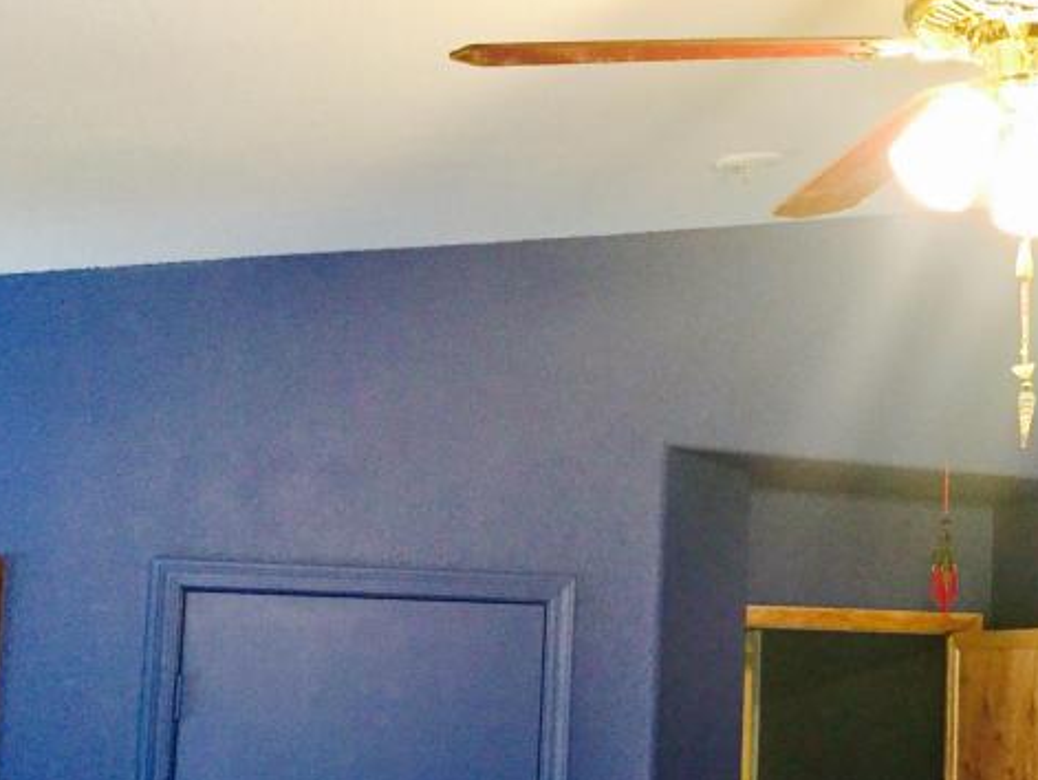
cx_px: 1034
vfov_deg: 23.2
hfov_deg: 28.8
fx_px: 1891
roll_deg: -1.0
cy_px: 511
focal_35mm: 63
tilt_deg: +5.0
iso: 160
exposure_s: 1/30
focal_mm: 4.15
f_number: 2.2
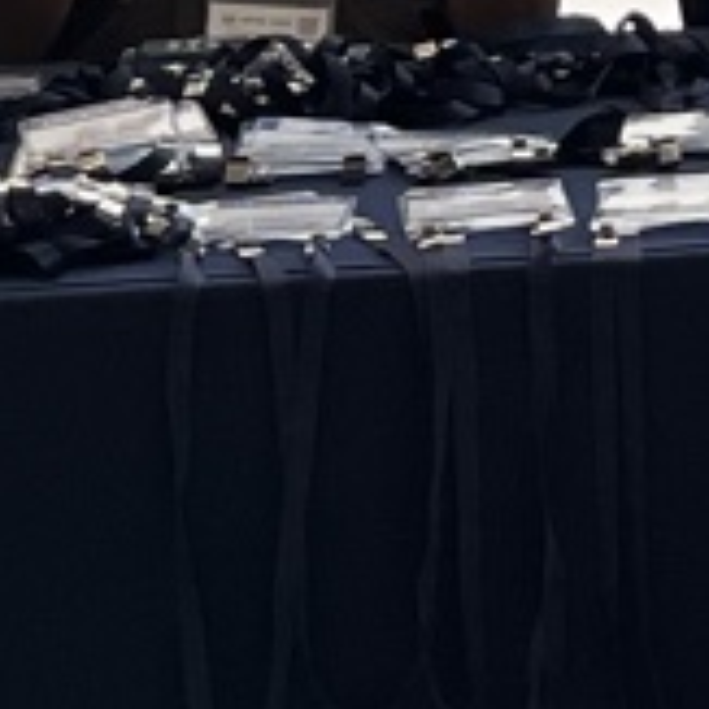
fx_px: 5237
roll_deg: -0.4
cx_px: 2218
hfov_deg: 6.9
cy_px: -744
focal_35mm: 226
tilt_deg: -2.7
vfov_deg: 7.4
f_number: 1.6
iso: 40
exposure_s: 1/120
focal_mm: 5.1
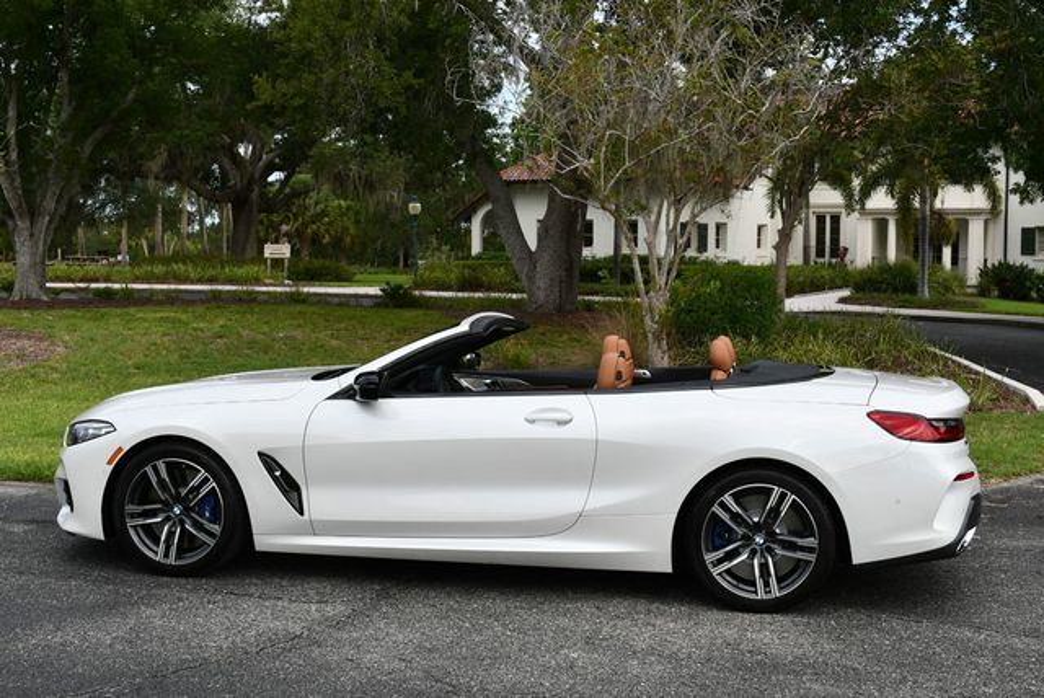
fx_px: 1393
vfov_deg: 28.1
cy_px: 349
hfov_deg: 41.1
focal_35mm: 48
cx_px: 522
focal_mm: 24
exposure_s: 1/250
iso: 160
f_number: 8
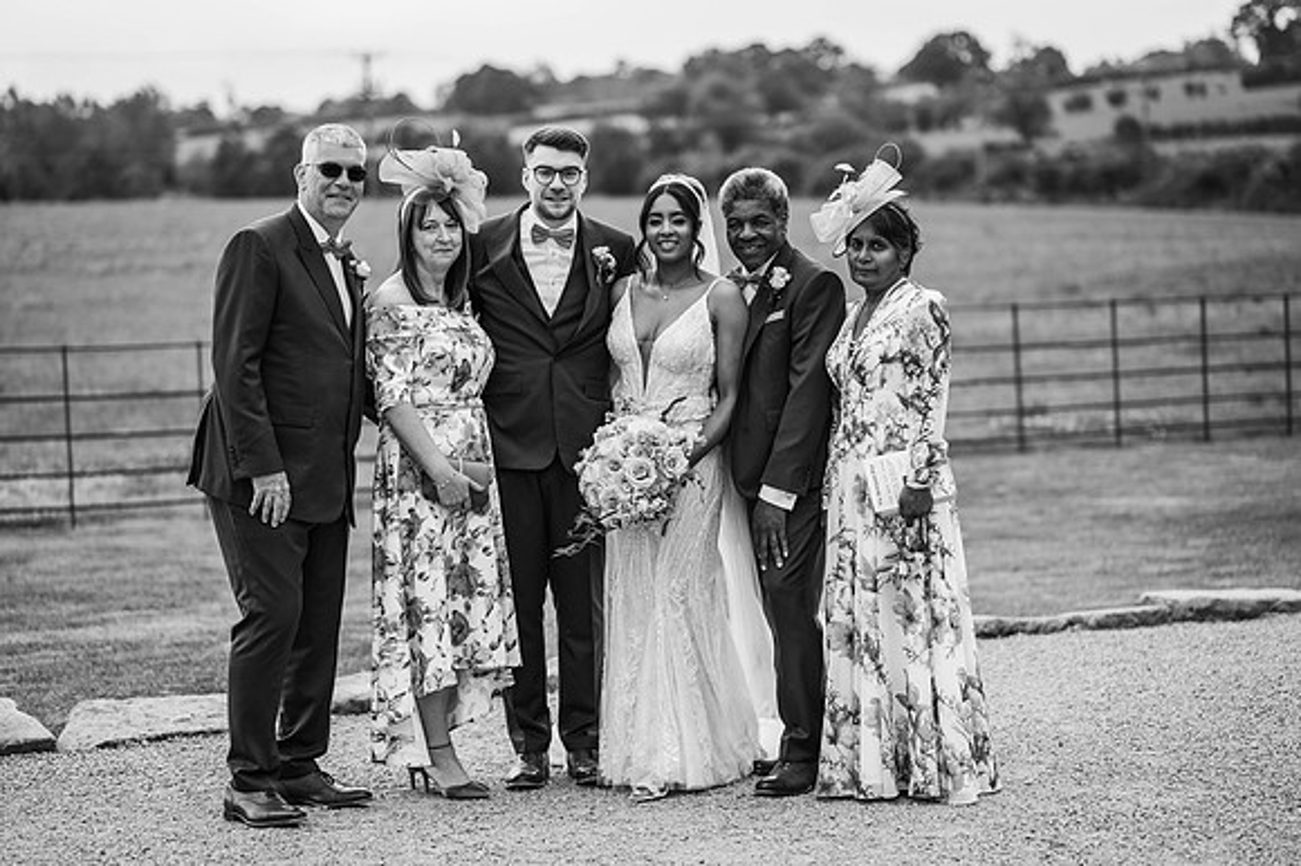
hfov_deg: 23.9
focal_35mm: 85
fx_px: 3070
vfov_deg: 16.1
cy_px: 433
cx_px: 650
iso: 100
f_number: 2.2
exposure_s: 1/800
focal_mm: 85
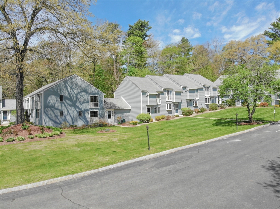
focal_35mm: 24
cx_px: 140
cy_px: 104
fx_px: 194
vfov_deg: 56.8
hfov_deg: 71.6
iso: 108
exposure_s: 1/852
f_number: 2.8
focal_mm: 4.5
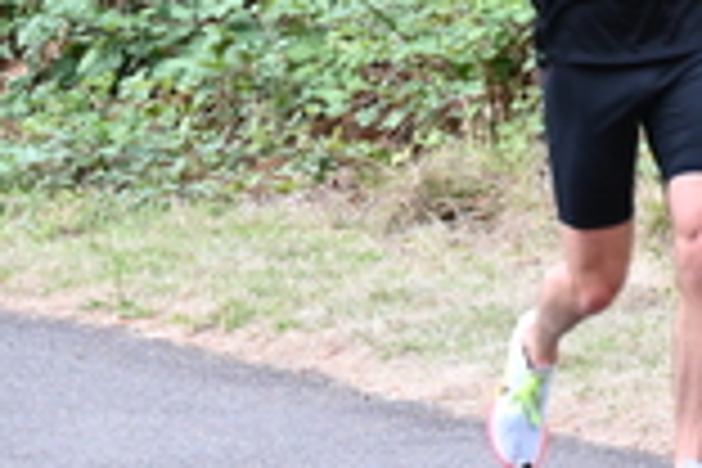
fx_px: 7136
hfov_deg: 5.6
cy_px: -115
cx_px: 572
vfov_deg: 3.7
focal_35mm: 366
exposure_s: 1/125
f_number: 6.3
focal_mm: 104
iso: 1600
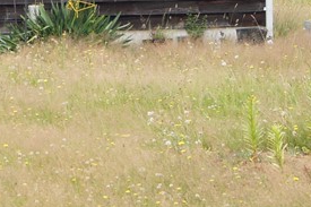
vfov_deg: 8.1
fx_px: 1433
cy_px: -69
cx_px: -247
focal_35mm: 166
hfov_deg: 11.5
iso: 100
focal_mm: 28
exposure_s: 1/100
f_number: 5.6
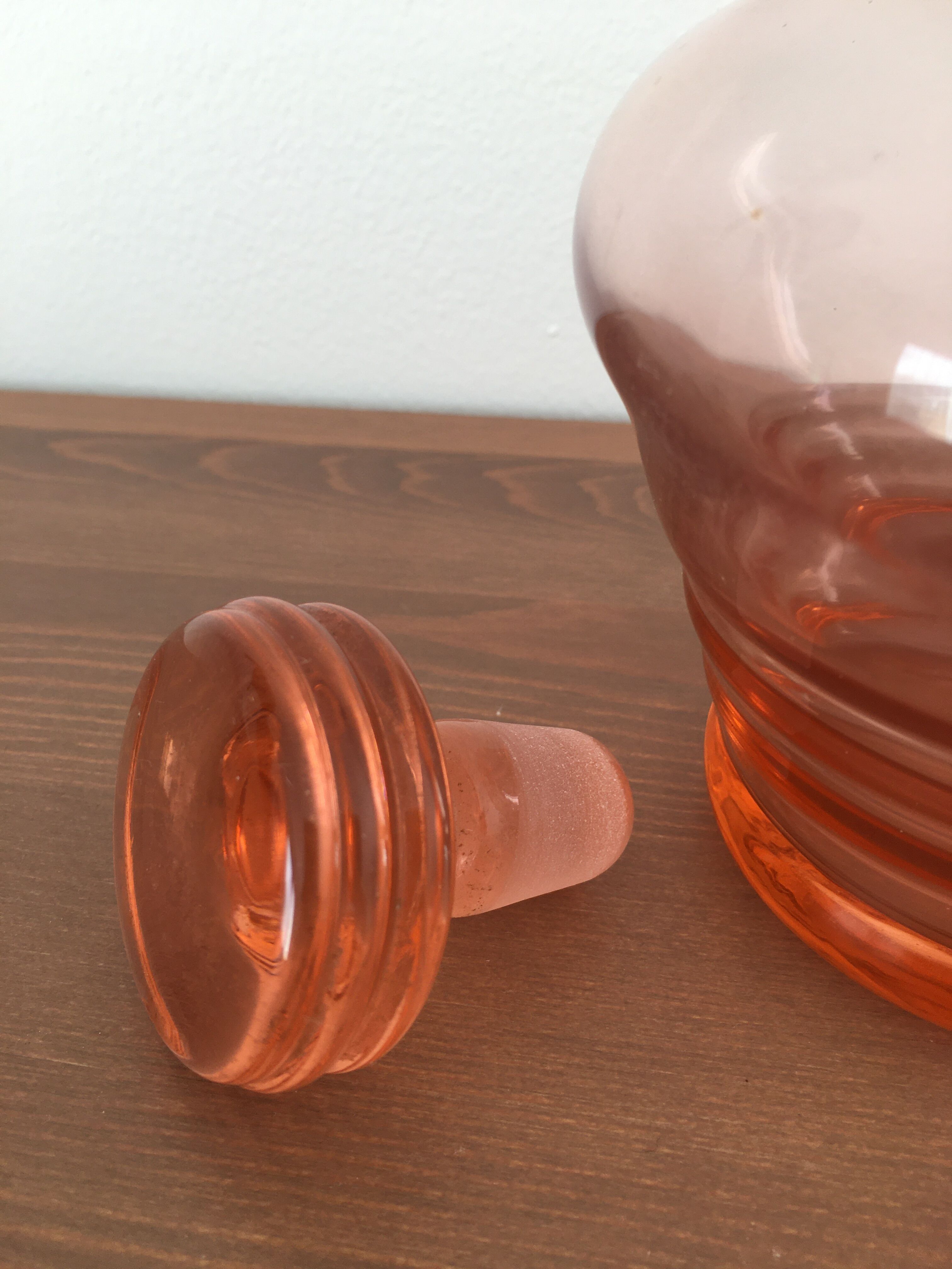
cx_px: 476
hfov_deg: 48.2
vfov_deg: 61.7
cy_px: 634
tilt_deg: -34.7
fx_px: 1063
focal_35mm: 29
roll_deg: -0.4
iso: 25
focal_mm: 4.15
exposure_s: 1/50
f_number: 2.2
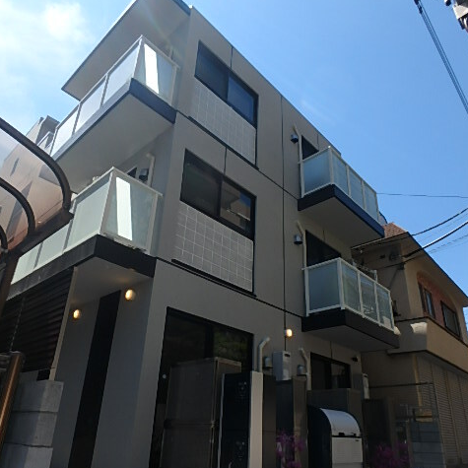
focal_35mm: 25
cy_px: 262
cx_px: 234
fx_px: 382
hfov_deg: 62.9
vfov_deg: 62.7
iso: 125
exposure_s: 1/400
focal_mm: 3.7
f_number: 6
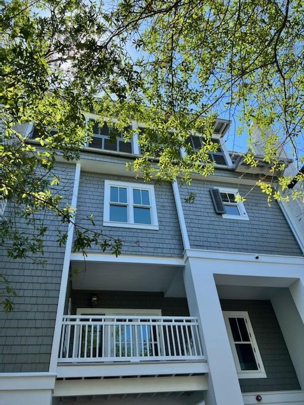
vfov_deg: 67.3
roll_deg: +6.1
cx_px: 152
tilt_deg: +42.4
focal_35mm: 26
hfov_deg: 53.1
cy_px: 202
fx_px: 304
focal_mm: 5.7
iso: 50
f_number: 1.5
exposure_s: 1/1238
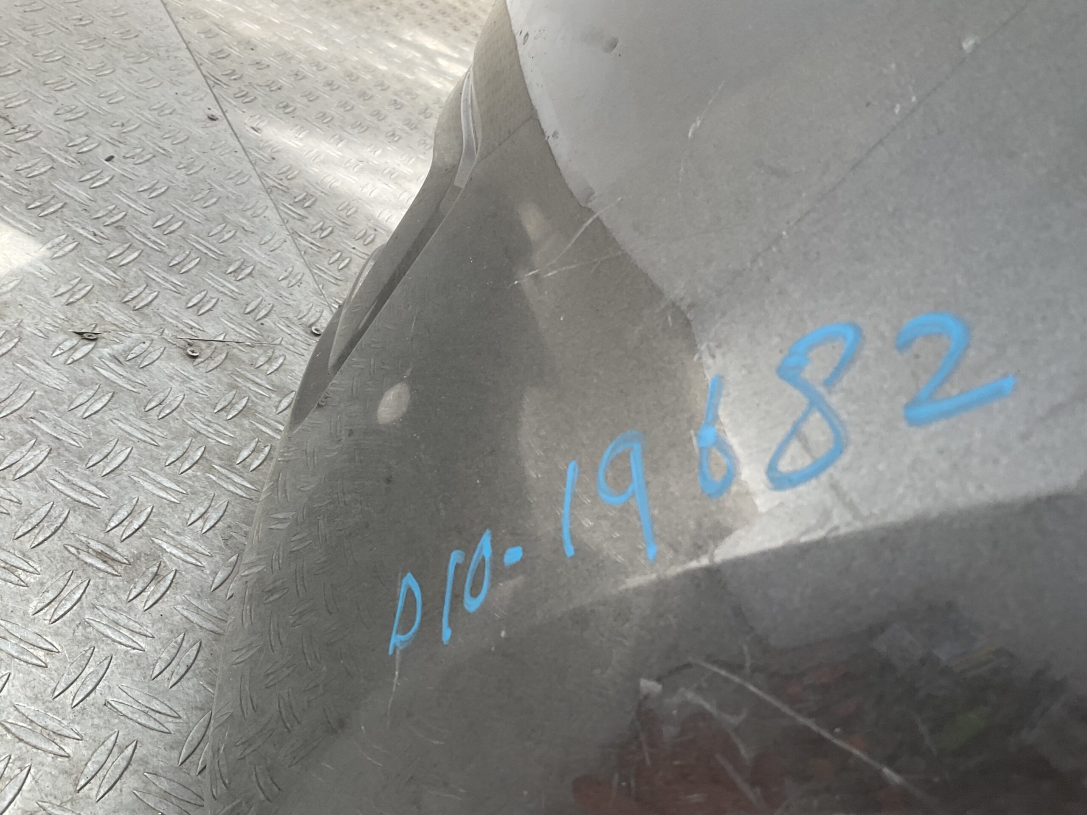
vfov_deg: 48.2
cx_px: 544
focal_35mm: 29
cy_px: 408
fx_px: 911
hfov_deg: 61.7
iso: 25
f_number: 1.8
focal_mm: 3
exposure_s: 1/120
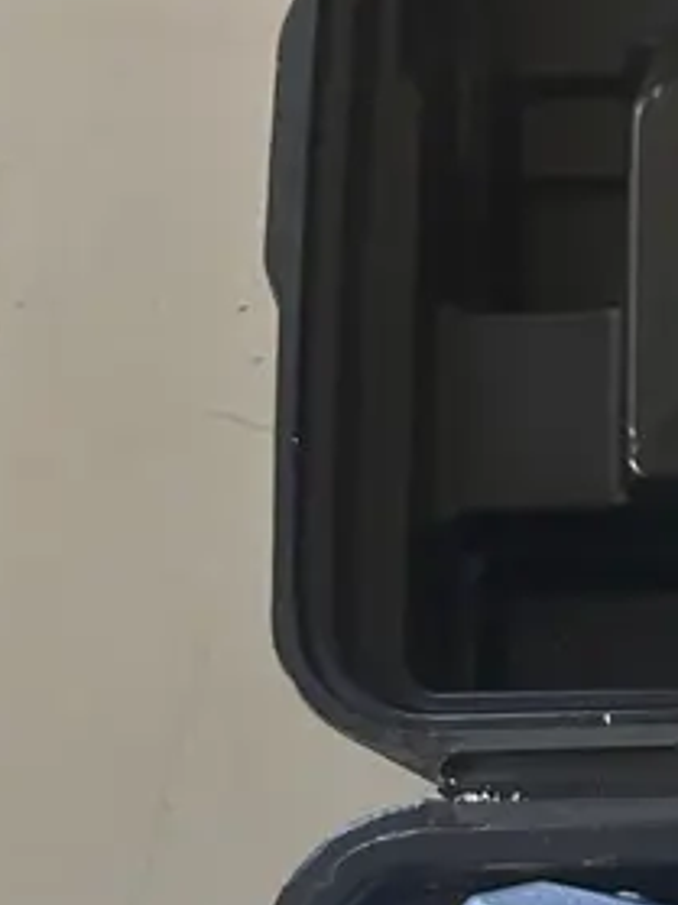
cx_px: 1204
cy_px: 947
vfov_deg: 21.3
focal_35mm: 88
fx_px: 2300
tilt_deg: -78.9
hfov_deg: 14.8
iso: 800
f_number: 1.78
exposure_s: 1/50
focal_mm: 6.86
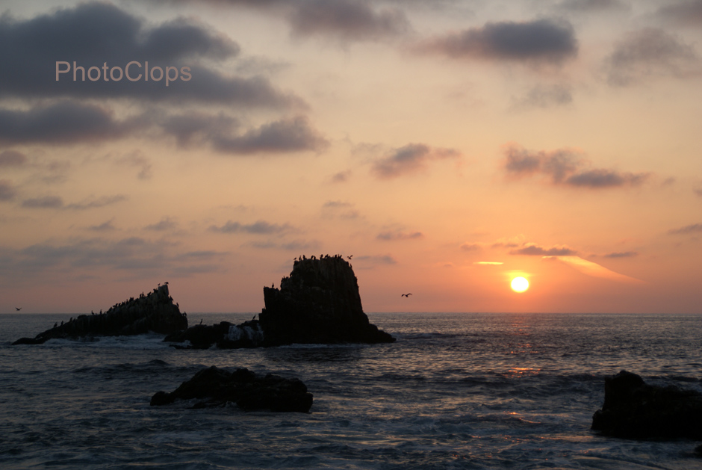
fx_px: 1757
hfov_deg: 22.6
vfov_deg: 15.2
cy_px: 235
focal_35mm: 90
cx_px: 351
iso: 100
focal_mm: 60
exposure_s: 1/250
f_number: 5
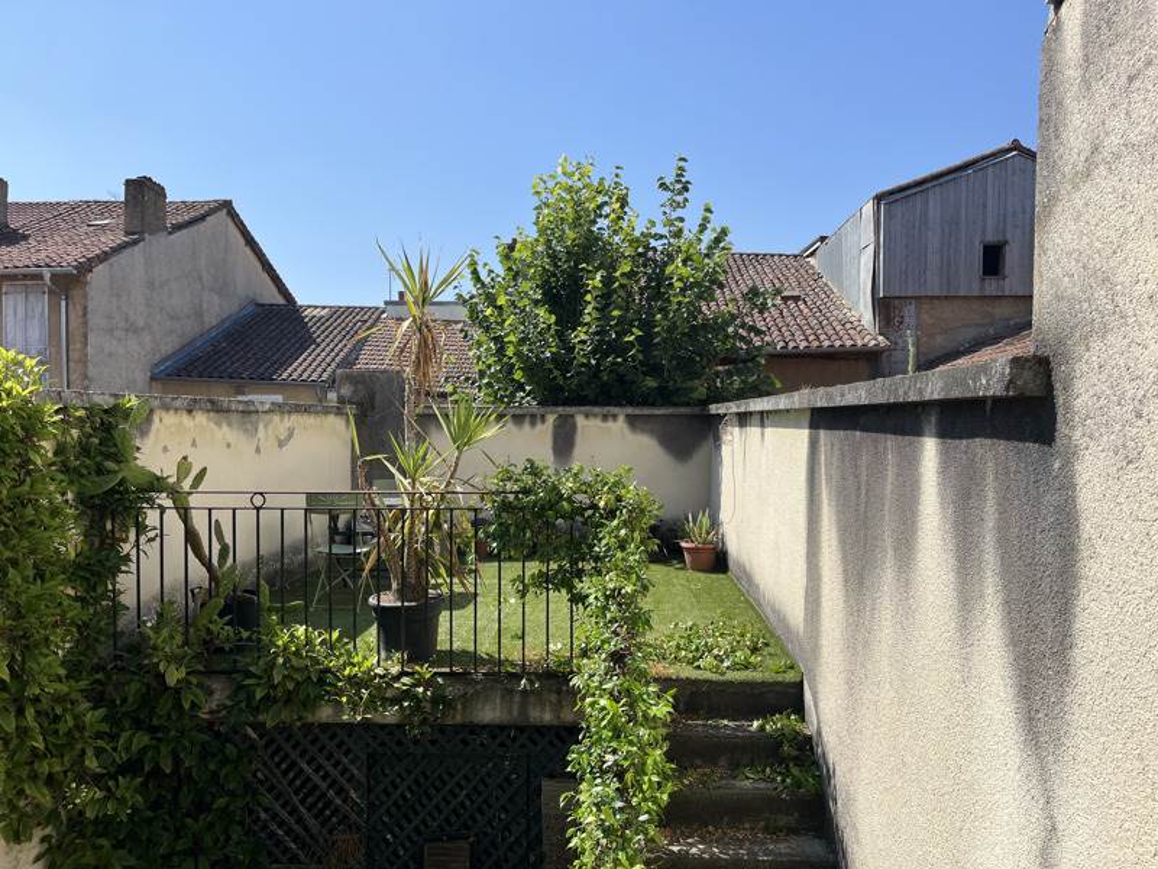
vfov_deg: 53.1
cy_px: 434
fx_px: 870
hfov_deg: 67.3
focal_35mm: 26
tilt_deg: -1.0
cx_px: 579
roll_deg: -0.1
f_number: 1.6
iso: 50
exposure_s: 1/3623
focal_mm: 5.1
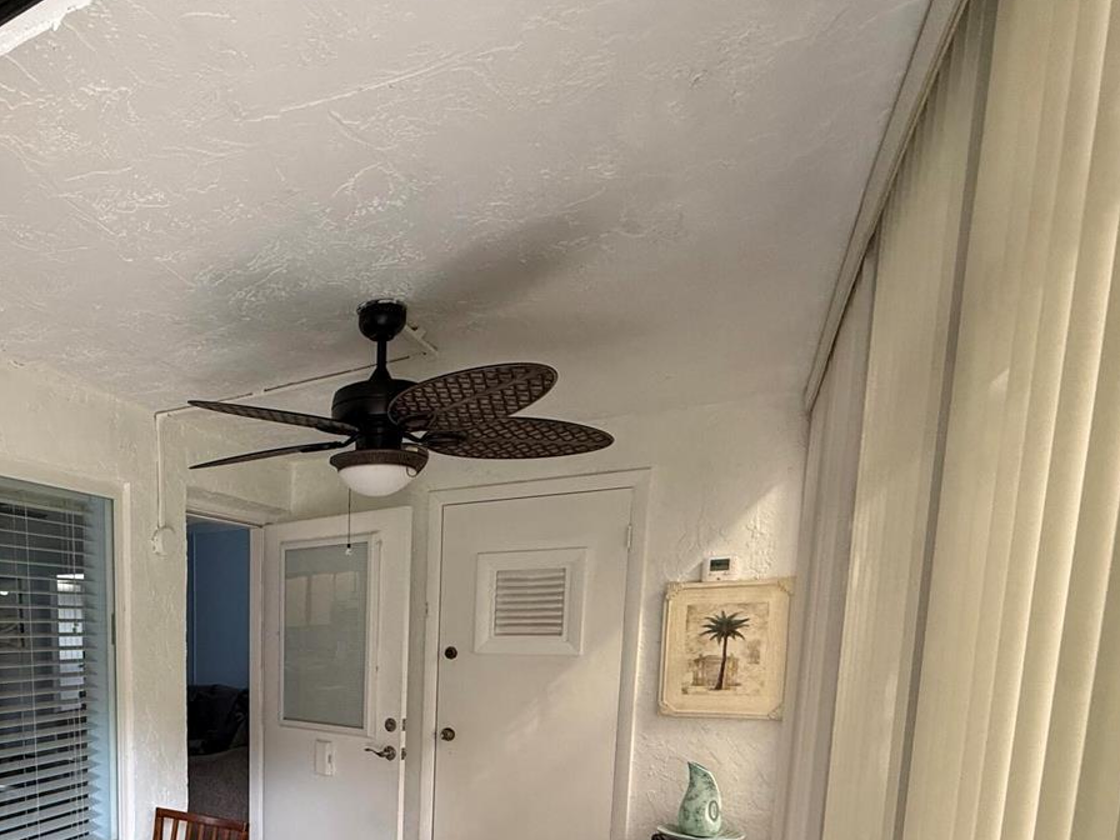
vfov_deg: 49.5
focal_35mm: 25
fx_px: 809
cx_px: 198
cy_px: 741
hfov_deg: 62.5
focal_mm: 2.22
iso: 250
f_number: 2.2
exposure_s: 1/99
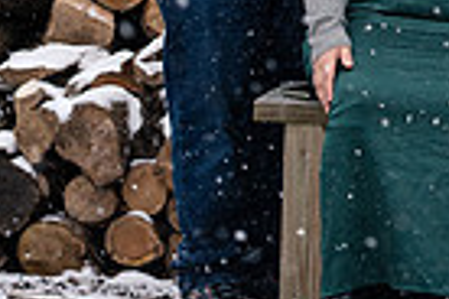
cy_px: -102
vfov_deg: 3.8
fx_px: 4465
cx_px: 592
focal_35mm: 358
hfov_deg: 5.7
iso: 320
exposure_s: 1/320
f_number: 5.6
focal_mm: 85
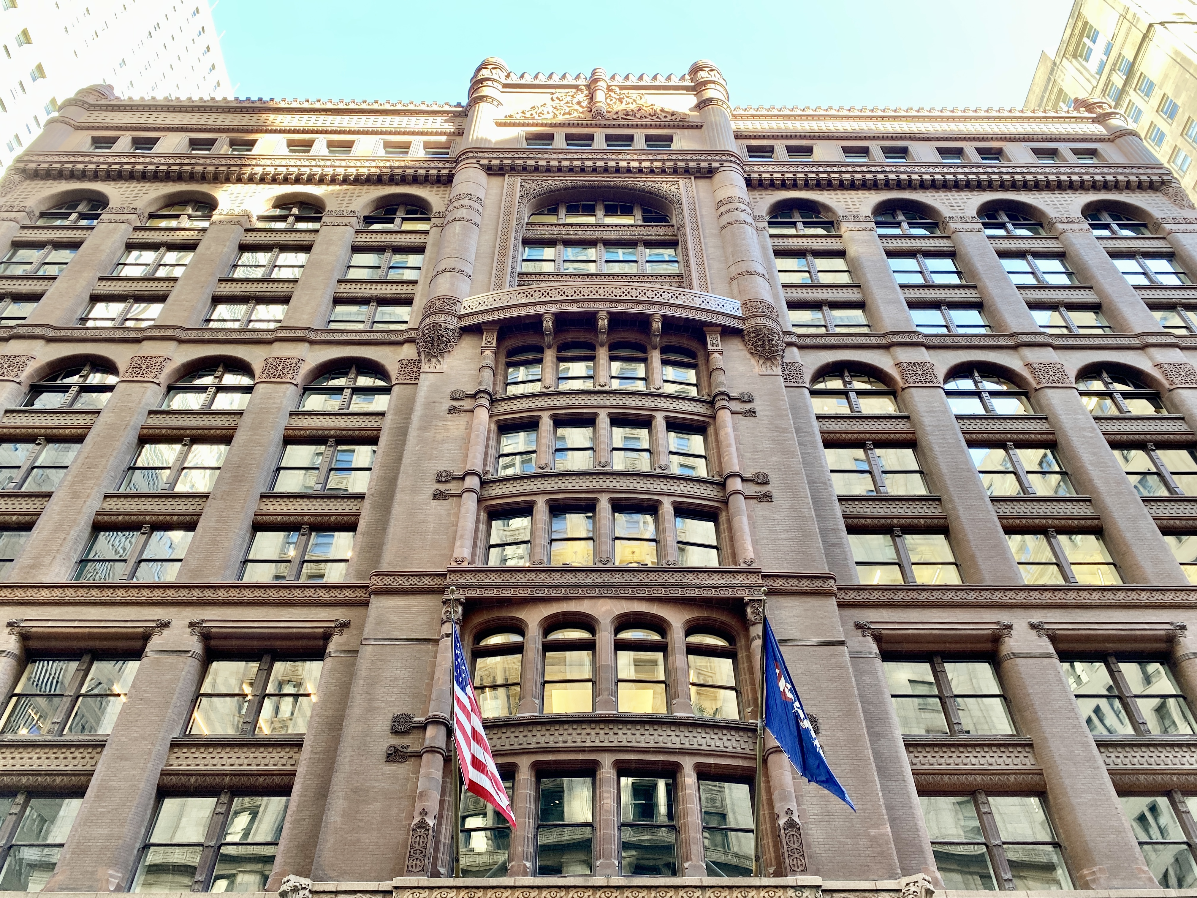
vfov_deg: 53.1
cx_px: 598
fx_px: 899
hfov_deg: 67.3
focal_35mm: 26
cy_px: 449
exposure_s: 1/121
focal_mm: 4.25
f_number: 1.8
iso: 80
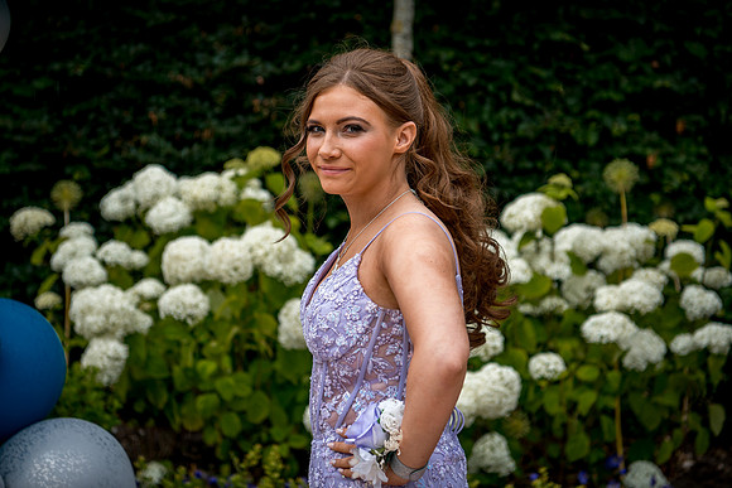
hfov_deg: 26.0
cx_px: 366
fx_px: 1585
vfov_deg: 17.5
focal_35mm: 78
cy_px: 181
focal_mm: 62
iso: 125
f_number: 3.5
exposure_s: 1/250
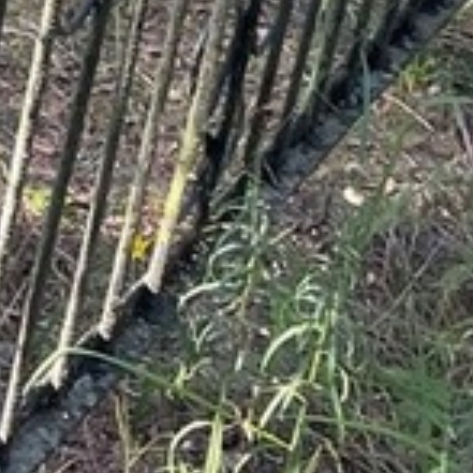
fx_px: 2473
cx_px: -988
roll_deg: -2.5
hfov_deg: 8.8
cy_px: -660
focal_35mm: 160
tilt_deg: -10.5
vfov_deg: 9.7
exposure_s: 1/121
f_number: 1.6
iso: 50
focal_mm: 4.2
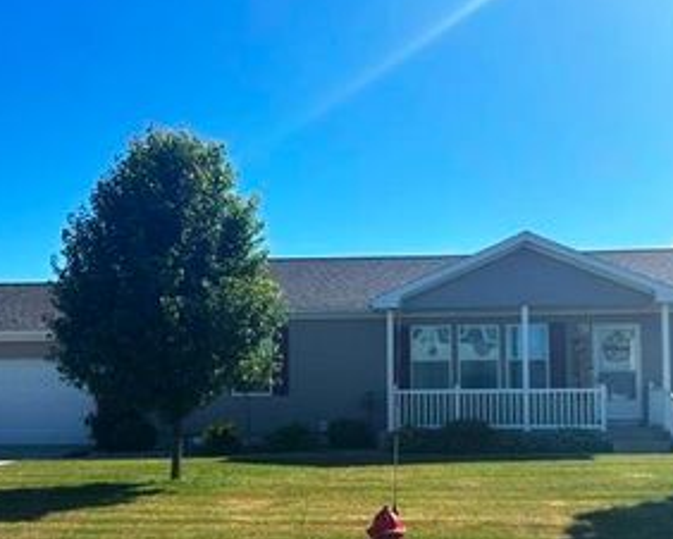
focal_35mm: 45
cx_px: 389
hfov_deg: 41.0
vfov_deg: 33.2
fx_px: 897
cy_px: 359
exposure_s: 1/5319
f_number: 1.5
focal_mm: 5.7
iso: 50
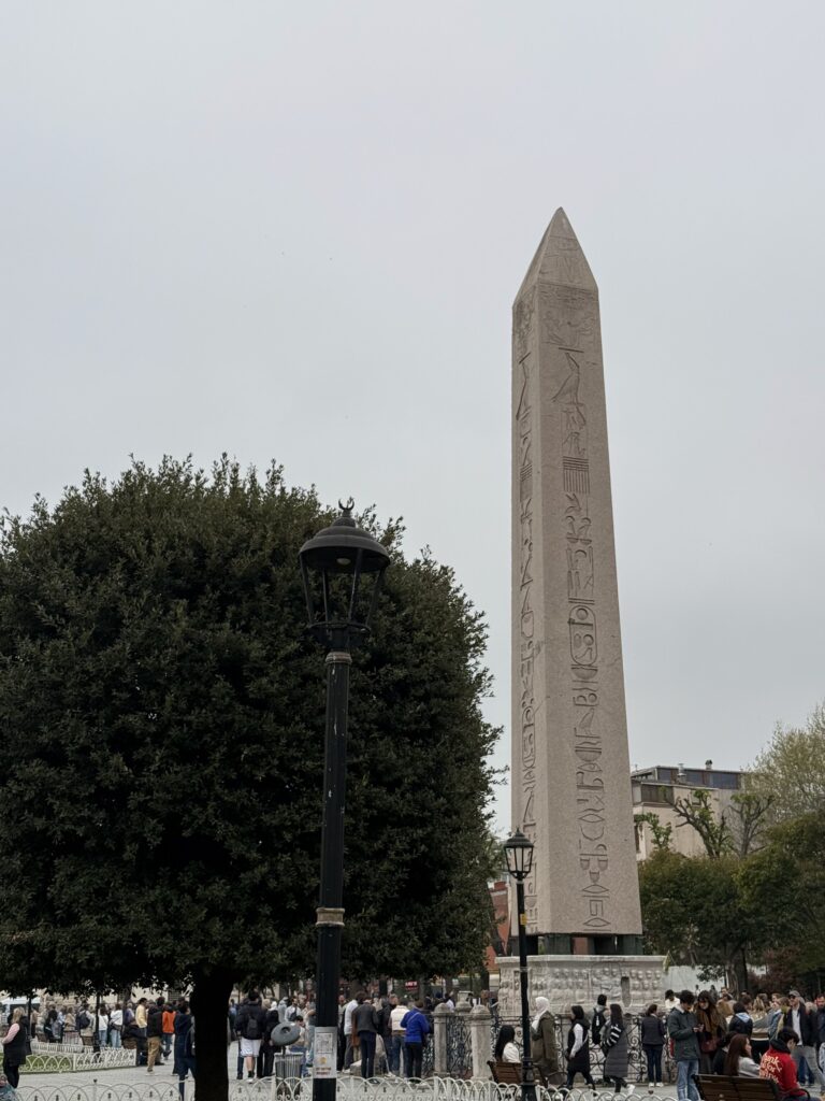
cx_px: 412
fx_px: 1525
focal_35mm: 48
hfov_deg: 30.3
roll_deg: -0.1
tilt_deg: +16.4
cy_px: 550
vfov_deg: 39.7
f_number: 1.78
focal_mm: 6.76
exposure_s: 1/7143
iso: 64
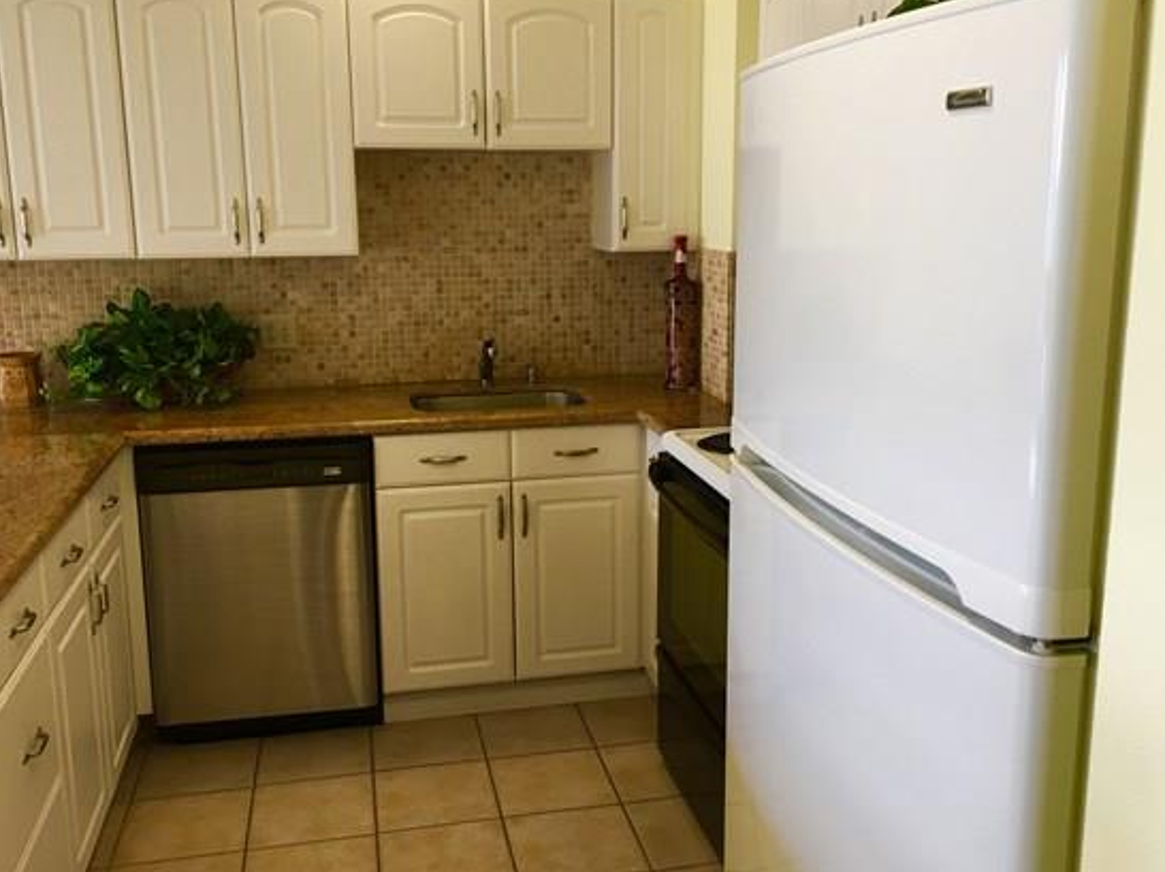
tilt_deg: -10.6
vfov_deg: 41.8
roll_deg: +0.5
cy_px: 431
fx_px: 1144
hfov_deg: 54.0
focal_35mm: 34
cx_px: 580
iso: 32
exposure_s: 1/15
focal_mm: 4.15
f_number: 2.2
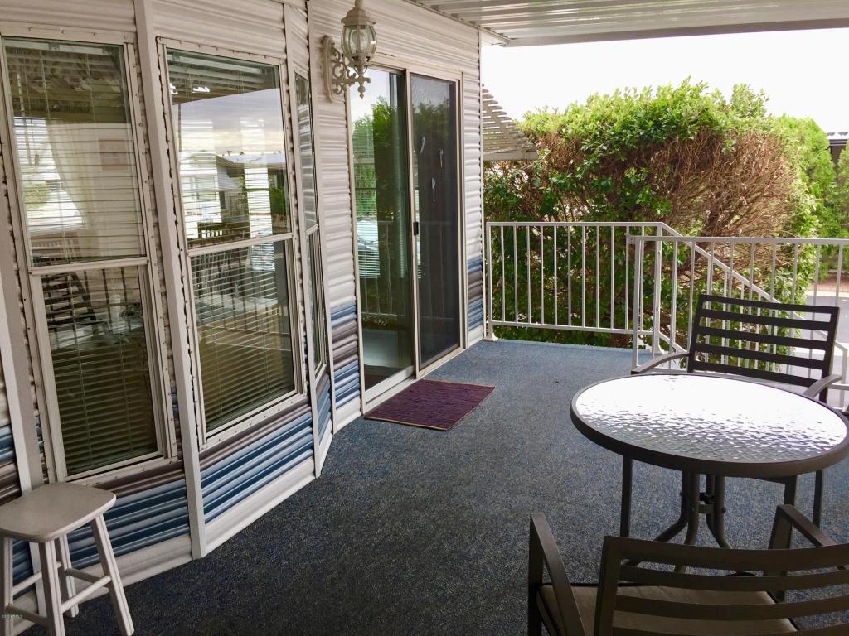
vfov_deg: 48.2
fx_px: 711
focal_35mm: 29
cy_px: 318
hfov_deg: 61.7
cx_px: 424
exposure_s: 1/120
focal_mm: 4.15
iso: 40
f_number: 2.2
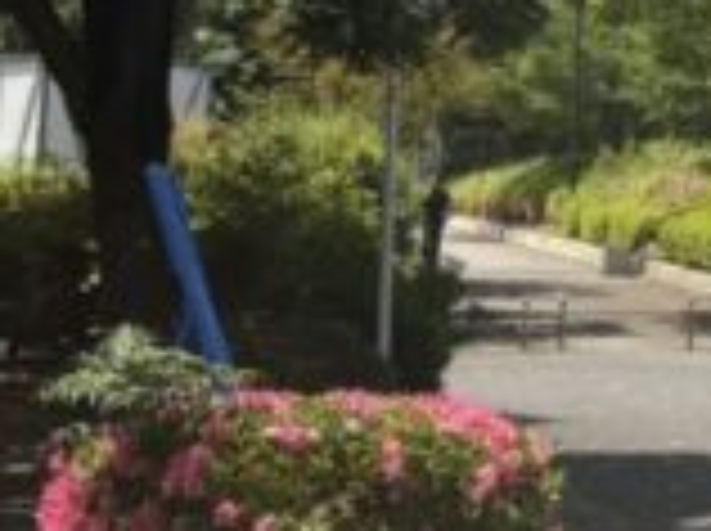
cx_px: 1282
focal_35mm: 169
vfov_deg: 8.6
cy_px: -241
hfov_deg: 10.9
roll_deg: +0.6
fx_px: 3466
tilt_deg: +10.2
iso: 50
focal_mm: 5.96
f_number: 1.6
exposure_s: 1/2639
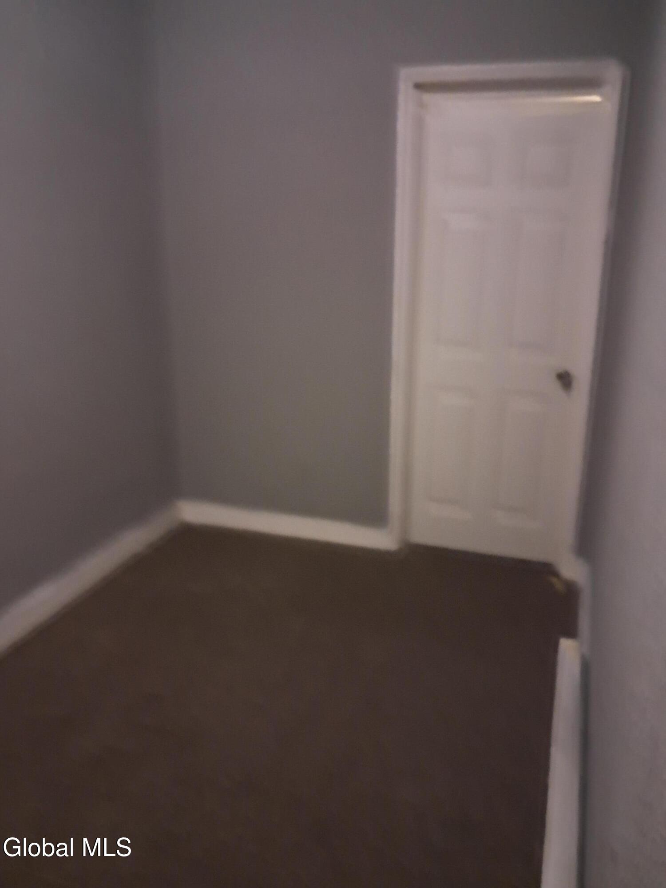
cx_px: 333
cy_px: 444
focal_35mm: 27
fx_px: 693
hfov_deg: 51.4
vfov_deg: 65.3
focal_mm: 4
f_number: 1.8
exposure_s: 1/10
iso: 1600
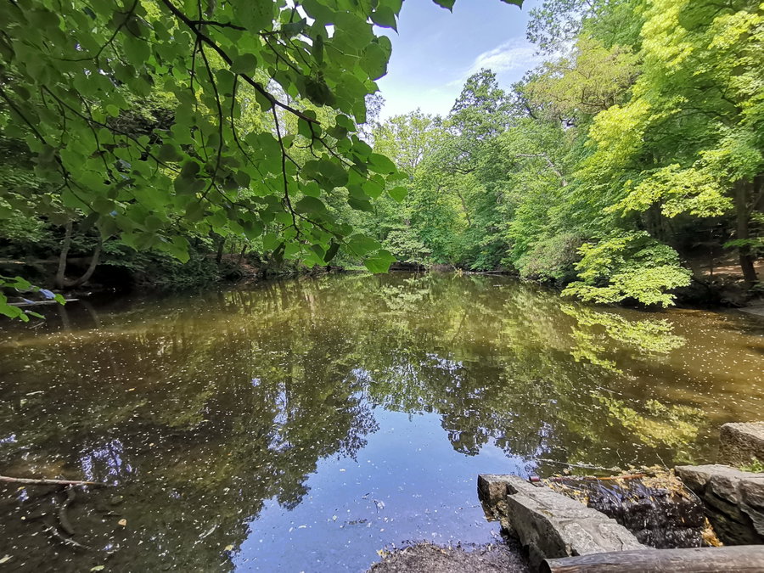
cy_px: 286
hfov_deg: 91.0
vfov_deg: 74.7
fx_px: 375
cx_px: 382
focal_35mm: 17
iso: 50
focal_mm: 1.78
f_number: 2.4
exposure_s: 1/113
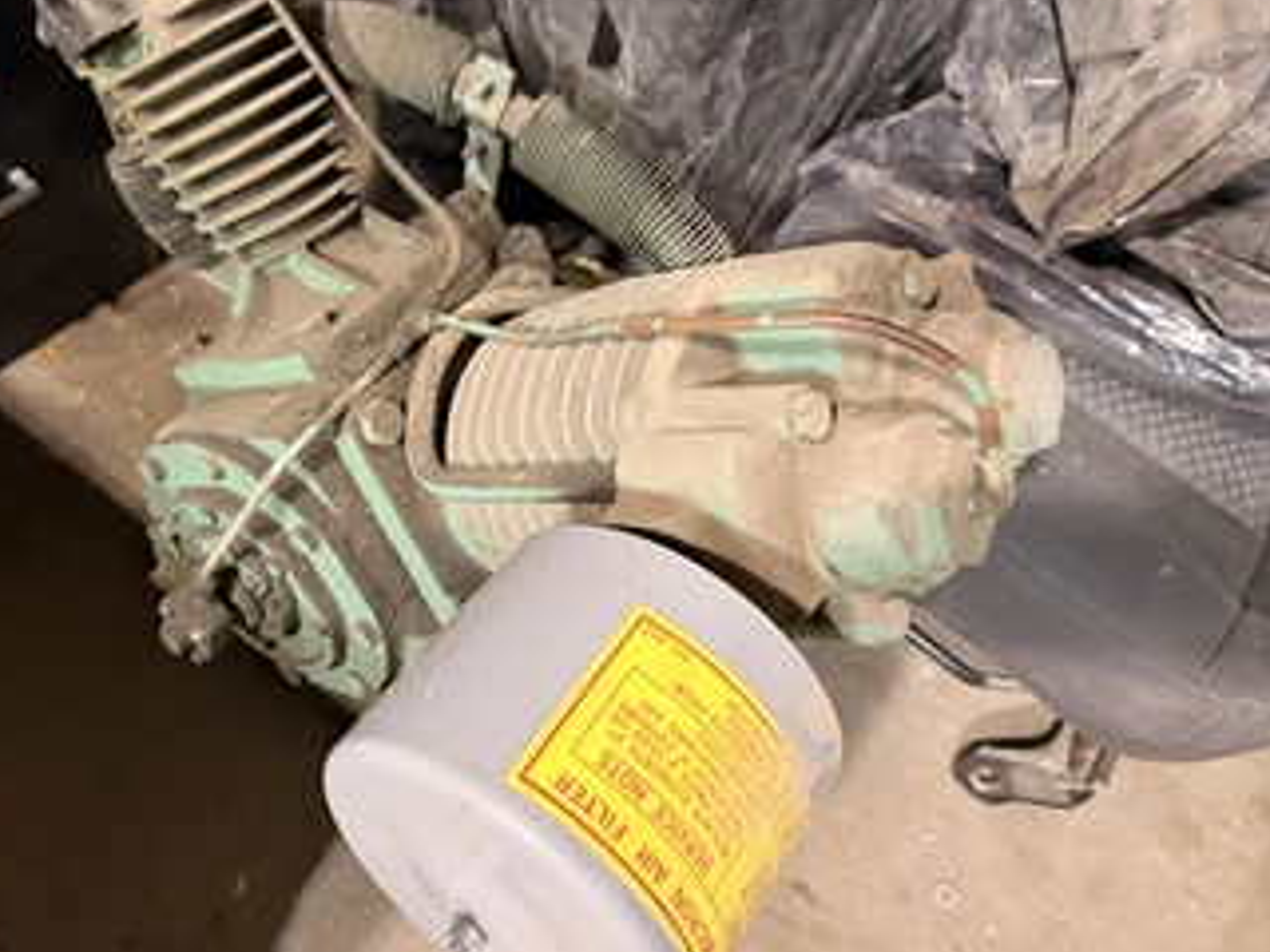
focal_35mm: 30
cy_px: 500
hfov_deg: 59.3
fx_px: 1101
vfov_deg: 46.8
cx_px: 492
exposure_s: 1/40
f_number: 1.78
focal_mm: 6.76
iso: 800
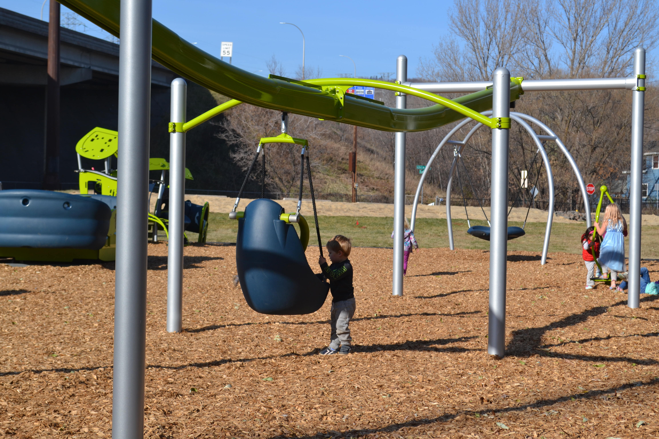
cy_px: 220
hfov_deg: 28.1
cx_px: 330
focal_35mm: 72
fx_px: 1318
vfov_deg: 18.9
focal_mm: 48
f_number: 8
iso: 100
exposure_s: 1/250
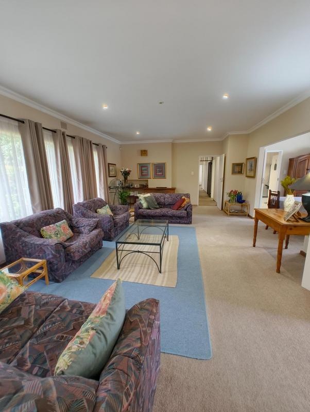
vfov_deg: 102.0
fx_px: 167
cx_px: 155
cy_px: 206
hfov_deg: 85.8
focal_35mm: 14
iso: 1305
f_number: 2.2
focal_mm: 2.15
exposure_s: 1/50
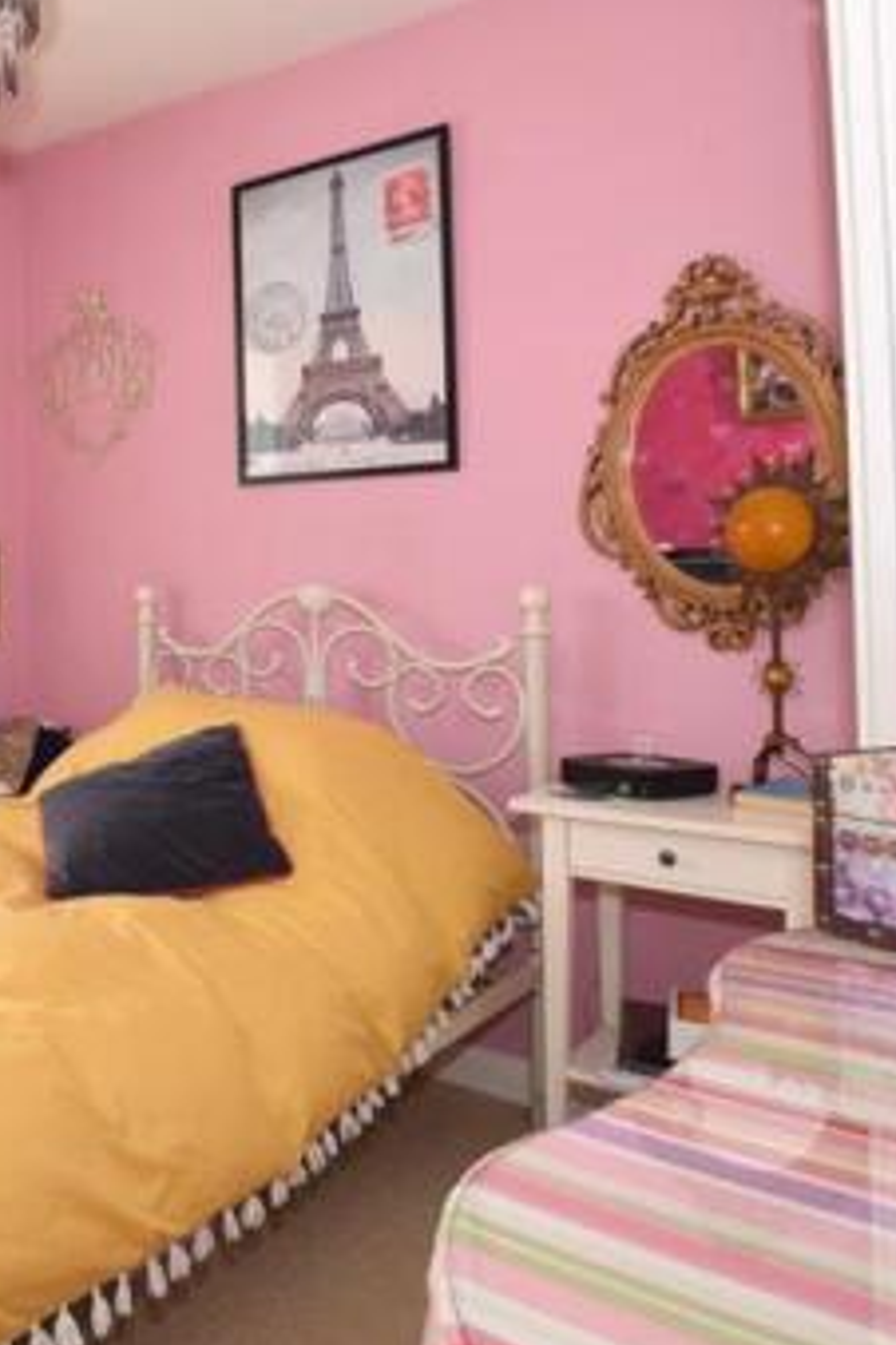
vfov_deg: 63.2
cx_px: -52
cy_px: 546
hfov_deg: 38.5
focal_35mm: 29
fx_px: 1083
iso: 400
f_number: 5.6
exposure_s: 1/60
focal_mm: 10
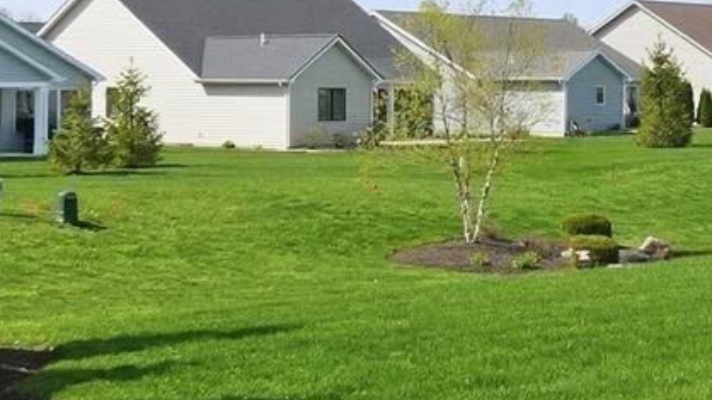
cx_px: 715
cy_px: 86
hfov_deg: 21.8
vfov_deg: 12.8
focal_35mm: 94
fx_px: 1774
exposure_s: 1/4000
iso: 800
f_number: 4
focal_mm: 10
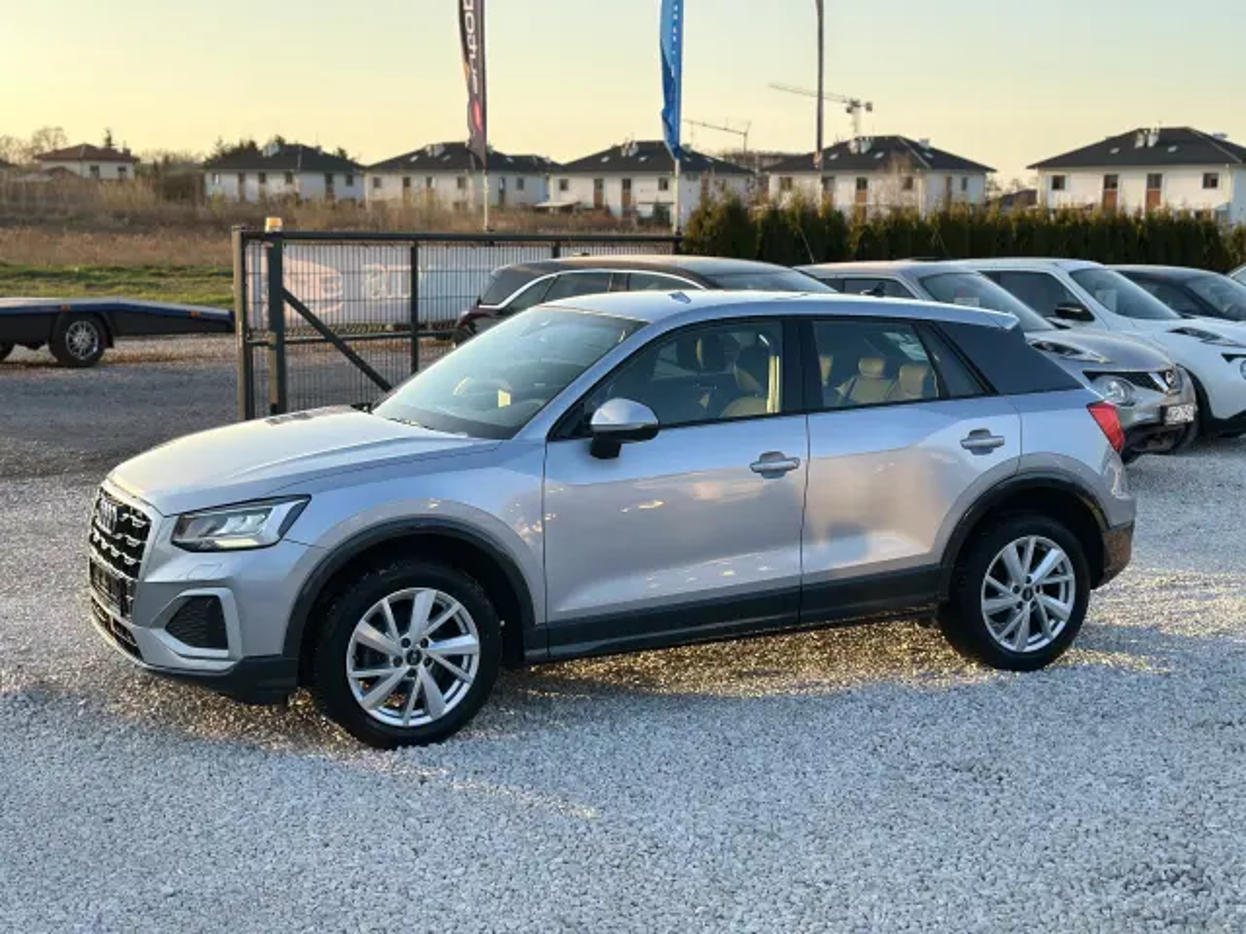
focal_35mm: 48
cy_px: 467
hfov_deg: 39.7
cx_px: 623
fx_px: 1728
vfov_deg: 30.3
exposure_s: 1/756
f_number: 1.78
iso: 80
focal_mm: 6.86
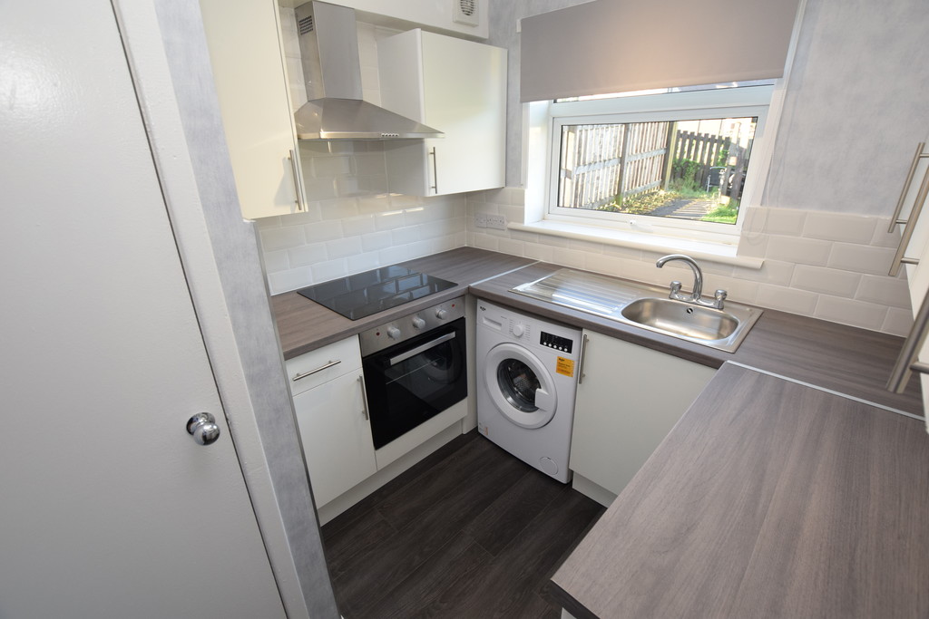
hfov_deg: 100.4
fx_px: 387
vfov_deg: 77.3
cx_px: 464
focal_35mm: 15
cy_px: 310
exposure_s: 1/125
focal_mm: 10
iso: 800
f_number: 5.6
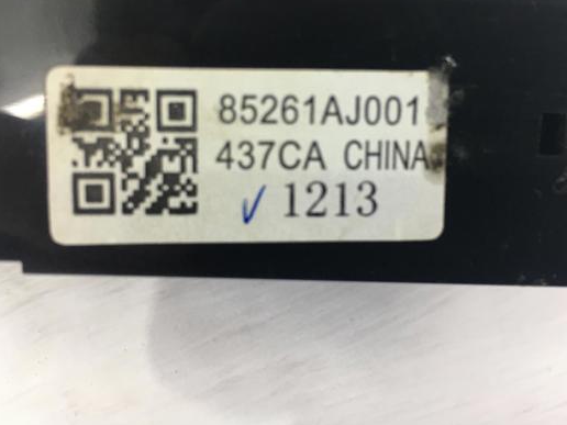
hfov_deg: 51.3
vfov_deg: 39.5
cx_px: 294
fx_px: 590
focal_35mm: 36
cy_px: 166
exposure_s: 1/33
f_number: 2.2
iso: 50
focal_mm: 4.15
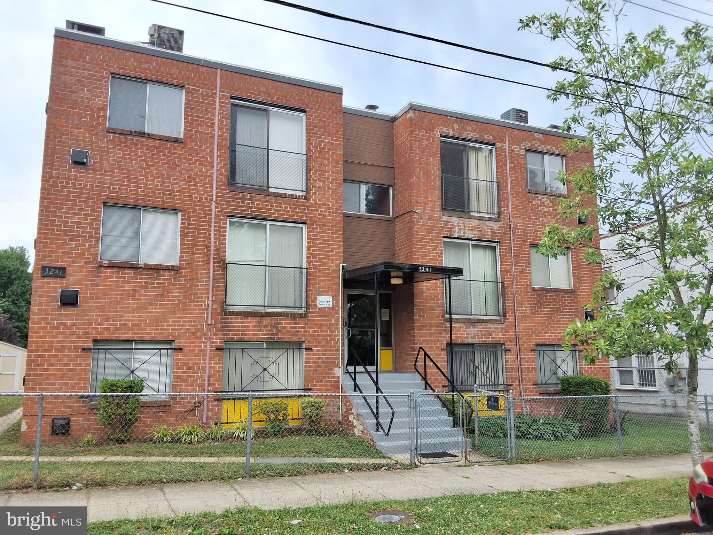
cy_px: 268
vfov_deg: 49.7
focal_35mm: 28
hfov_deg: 63.4
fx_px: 577
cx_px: 356
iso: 32
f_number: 1.9
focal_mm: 2.91
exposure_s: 1/1217
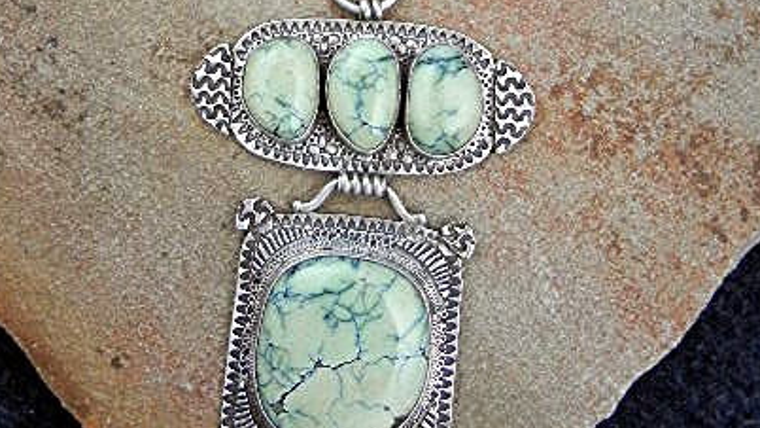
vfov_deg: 22.1
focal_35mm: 52
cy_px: -11
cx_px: 354
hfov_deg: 39.8
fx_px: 1048
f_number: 3.5
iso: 400
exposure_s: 1/29.6
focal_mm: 5.4
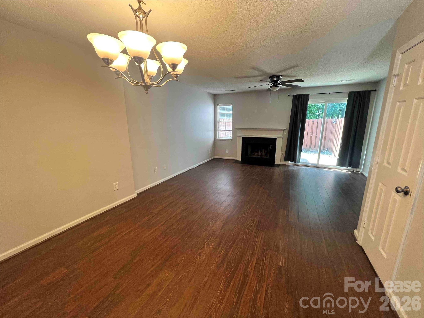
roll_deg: -0.2
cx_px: 212
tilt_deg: -13.2
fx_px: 159
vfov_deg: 89.9
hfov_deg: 106.2
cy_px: 159
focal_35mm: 13
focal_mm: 1.57
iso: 125
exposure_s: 1/60
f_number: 1.8
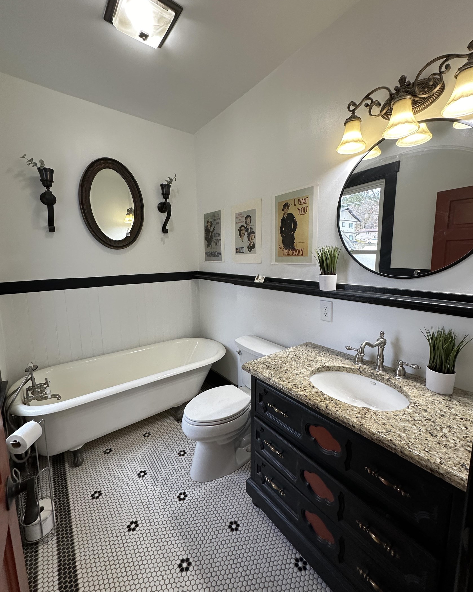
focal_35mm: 15
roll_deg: +0.4
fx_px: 262
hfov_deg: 84.0
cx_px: 239
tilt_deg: -7.0
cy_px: 290
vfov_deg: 96.8
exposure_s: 1/120
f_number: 2.2
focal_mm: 2.22
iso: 160
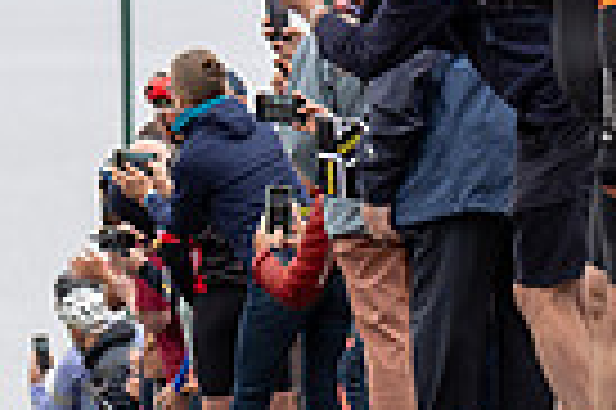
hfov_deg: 3.7
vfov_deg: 2.4
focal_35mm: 561
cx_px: -117
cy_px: 83
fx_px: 9588
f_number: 3.5
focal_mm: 126
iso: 320
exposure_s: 1/1000
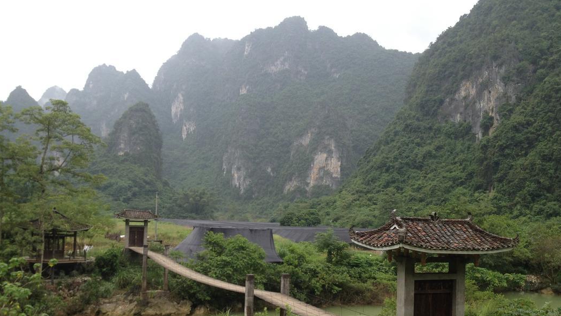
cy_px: 214
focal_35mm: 39
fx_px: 580
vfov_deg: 30.2
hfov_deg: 51.6
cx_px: 277
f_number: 2.4
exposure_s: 1/397
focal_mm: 4.28
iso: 50
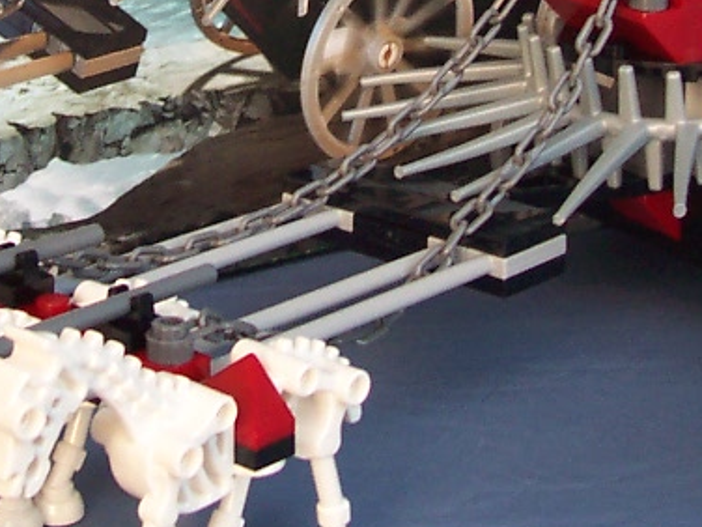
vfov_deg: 12.3
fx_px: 2393
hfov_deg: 16.7
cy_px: -73
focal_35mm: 118
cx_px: 258
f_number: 2.8
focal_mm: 5.6
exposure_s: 1/30
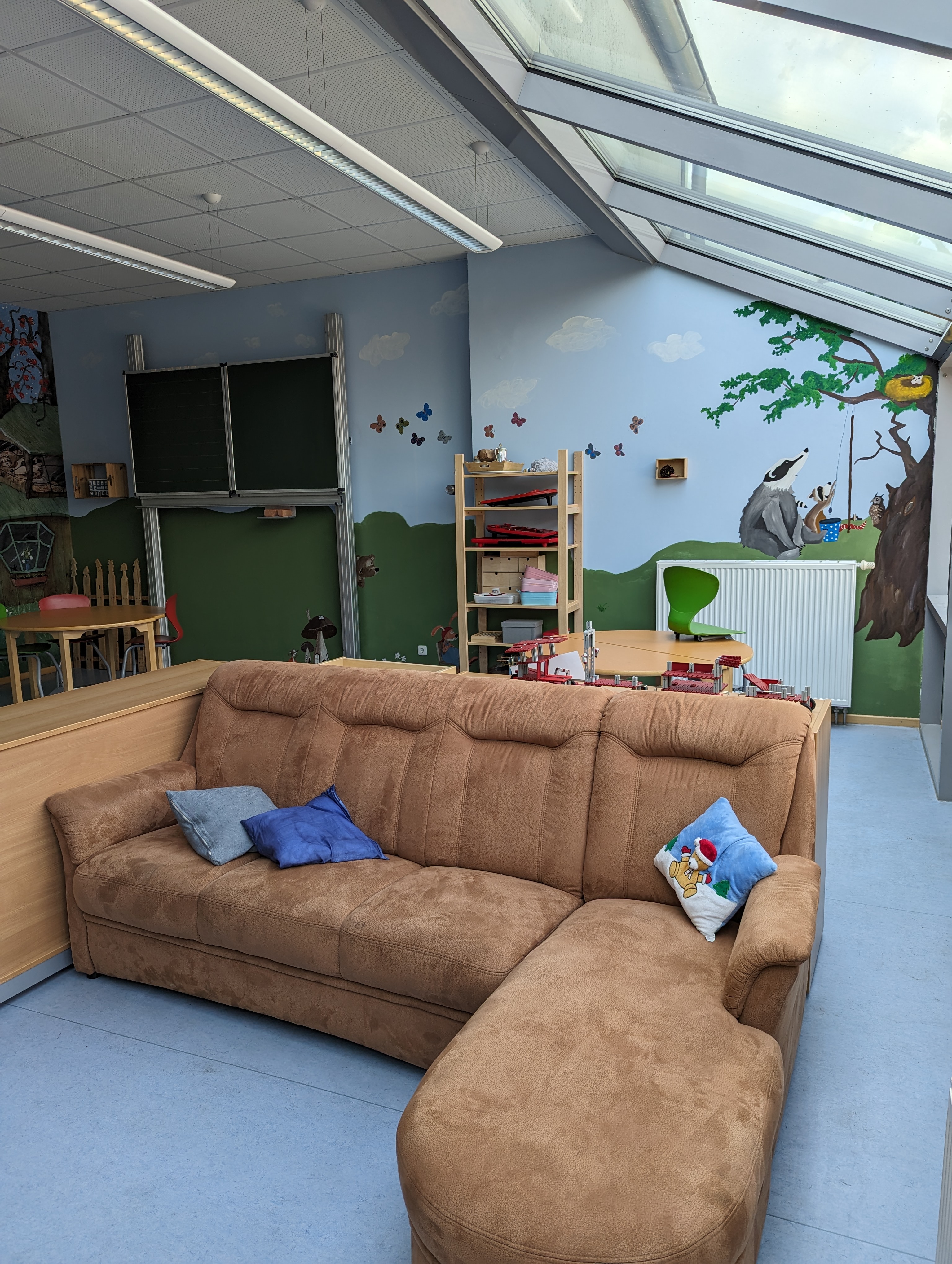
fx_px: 878
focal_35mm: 24
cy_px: 632
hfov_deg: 56.9
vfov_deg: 71.5
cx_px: 476
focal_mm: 6.81
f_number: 1.85
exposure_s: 1/211
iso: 29
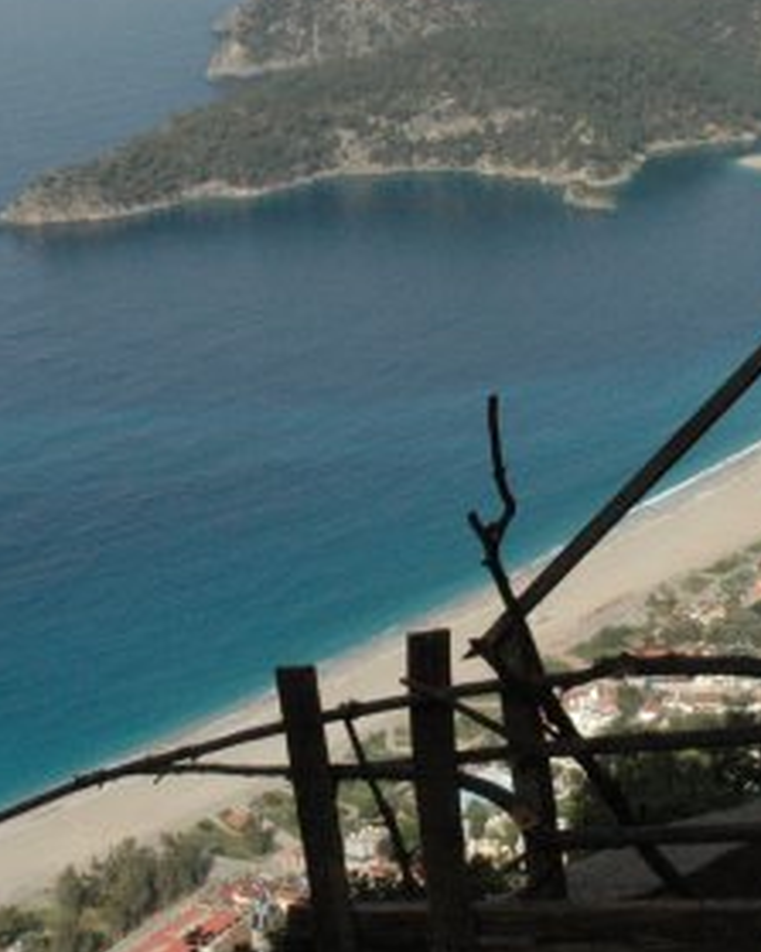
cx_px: 457
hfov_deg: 15.7
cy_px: 440
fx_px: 2767
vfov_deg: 19.5
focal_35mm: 98
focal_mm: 27
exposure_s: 1/640
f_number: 16
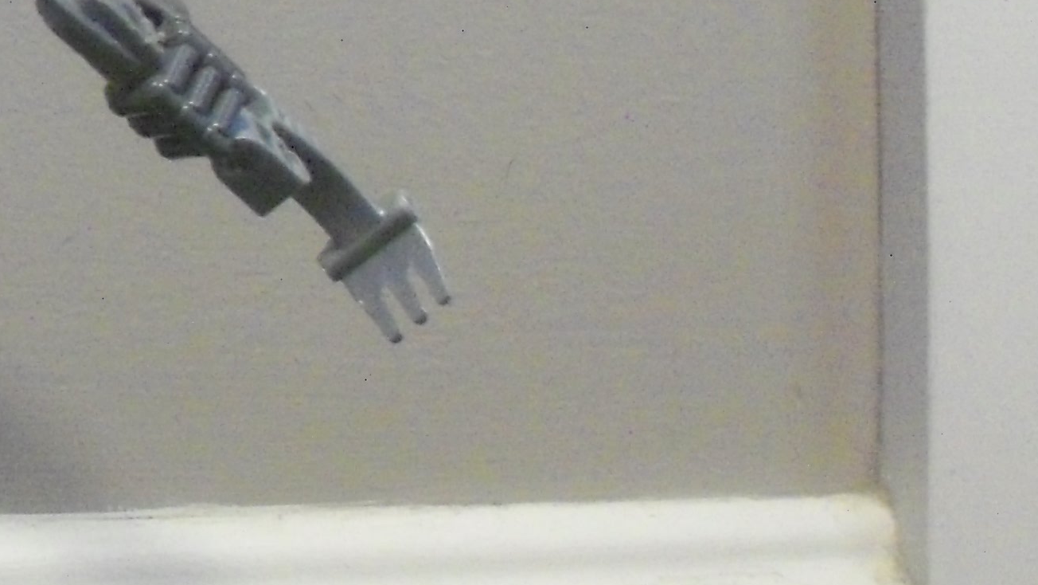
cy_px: 119
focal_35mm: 116
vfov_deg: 10.4
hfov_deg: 16.9
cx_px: -460
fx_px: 3193
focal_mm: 6.3
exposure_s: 1/2.5
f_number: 3
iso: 400
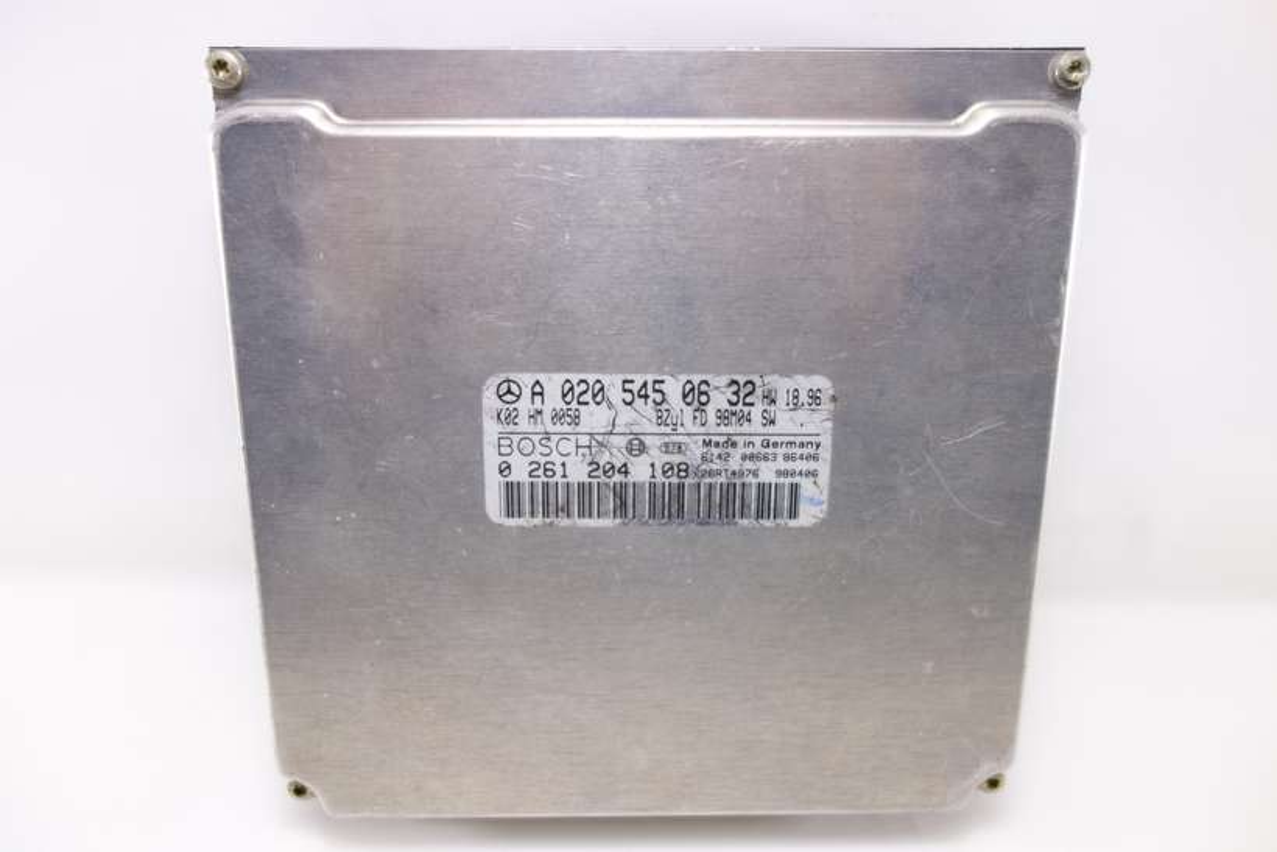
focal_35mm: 28
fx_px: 993
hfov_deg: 65.5
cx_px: 638
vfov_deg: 46.4
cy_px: 426
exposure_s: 1/100
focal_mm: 10.4
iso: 125
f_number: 1.8
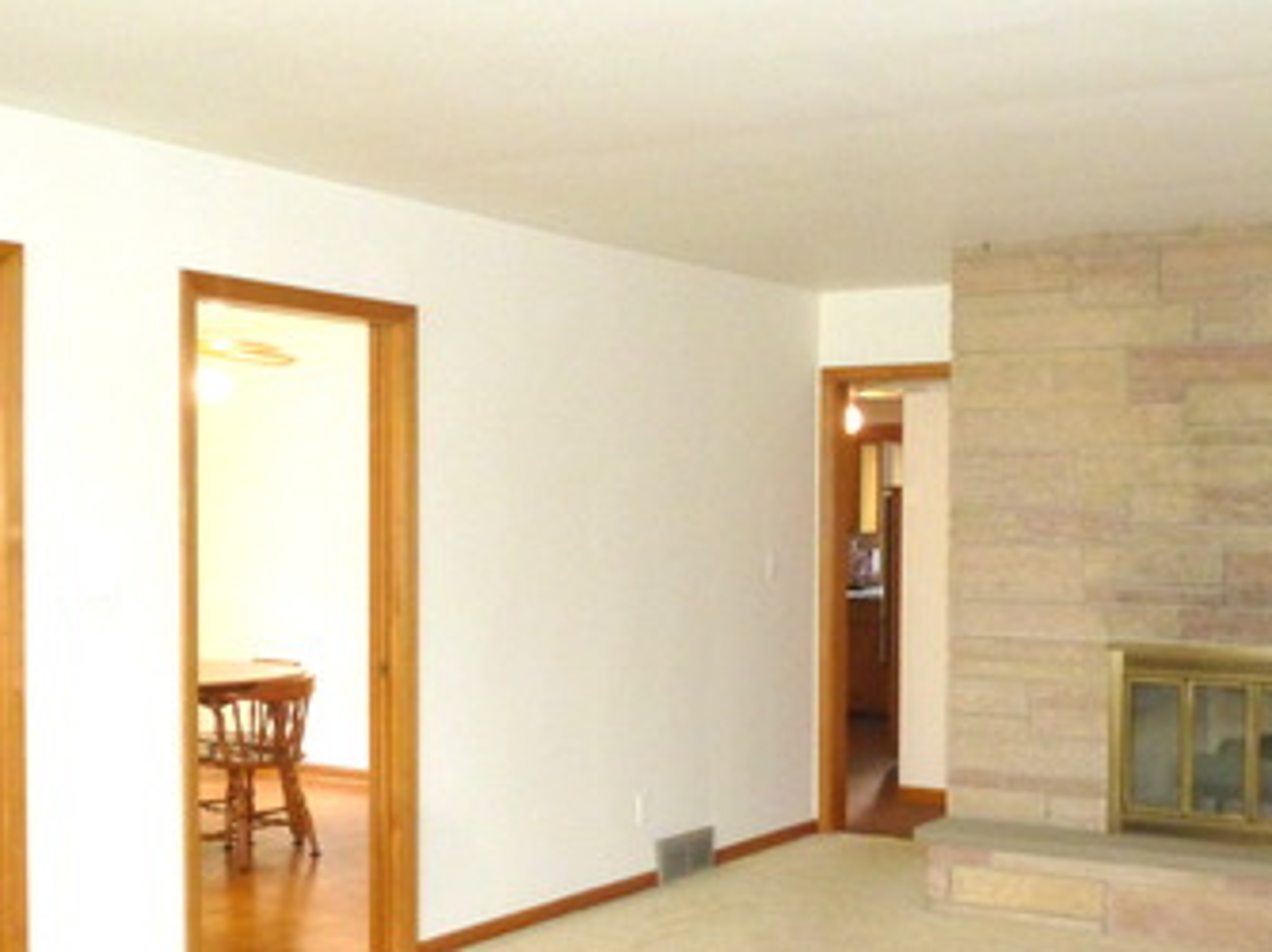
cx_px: 811
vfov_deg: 31.4
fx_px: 1689
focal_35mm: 46
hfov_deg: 40.9
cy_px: 575
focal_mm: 4.3
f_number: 3.3
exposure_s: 1/60
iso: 800
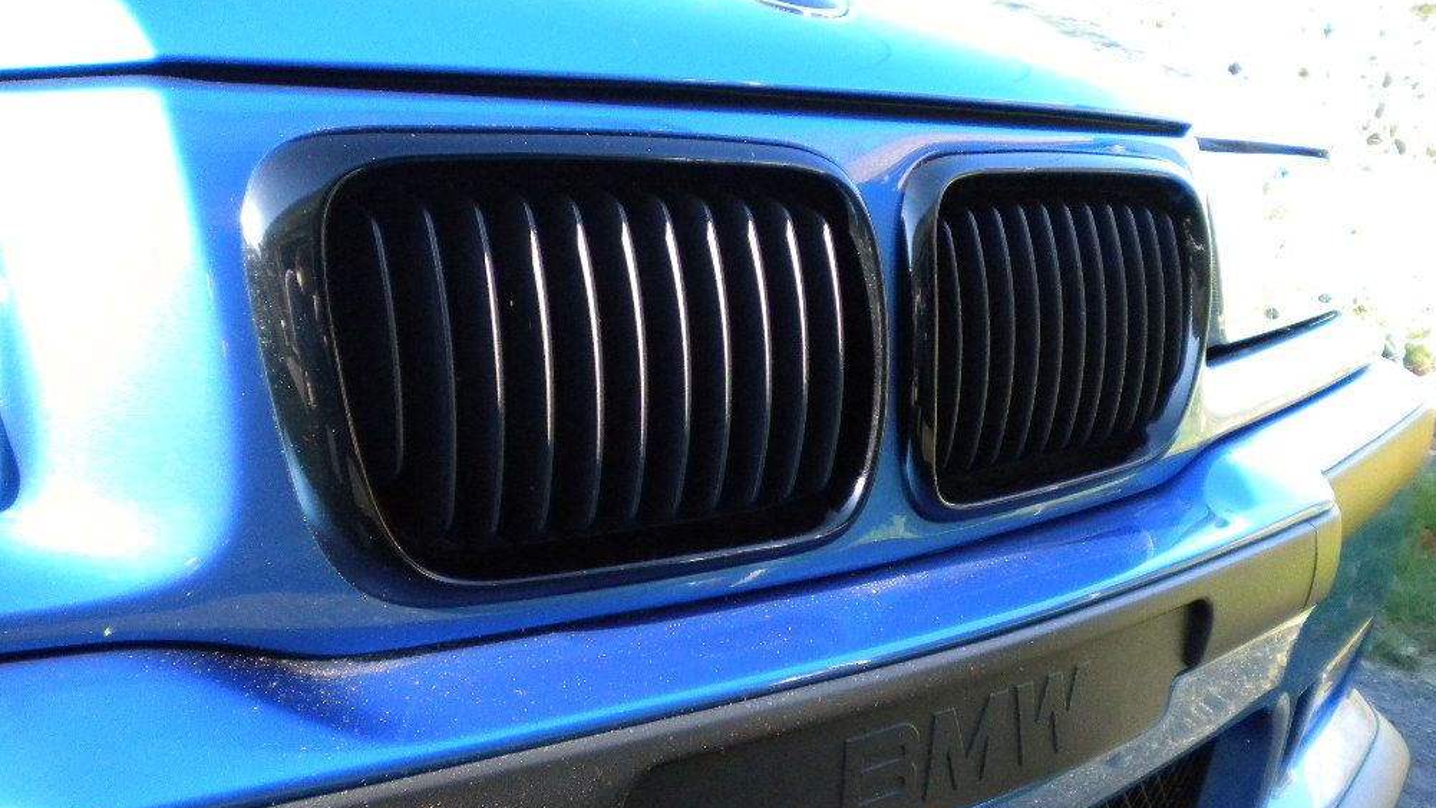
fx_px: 1485
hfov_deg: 51.6
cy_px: 385
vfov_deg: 30.4
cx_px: 712
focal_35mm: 39
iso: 400
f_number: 3.1
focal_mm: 6.3
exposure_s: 1/354
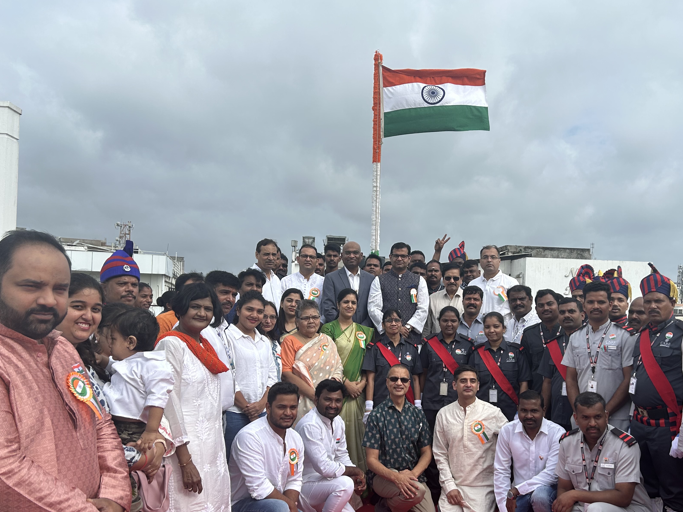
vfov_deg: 42.8
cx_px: 397
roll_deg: -1.7
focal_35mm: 33
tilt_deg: +1.5
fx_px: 651
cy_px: 297
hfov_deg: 55.1
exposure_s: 1/4630
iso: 50
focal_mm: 5.7
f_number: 1.5
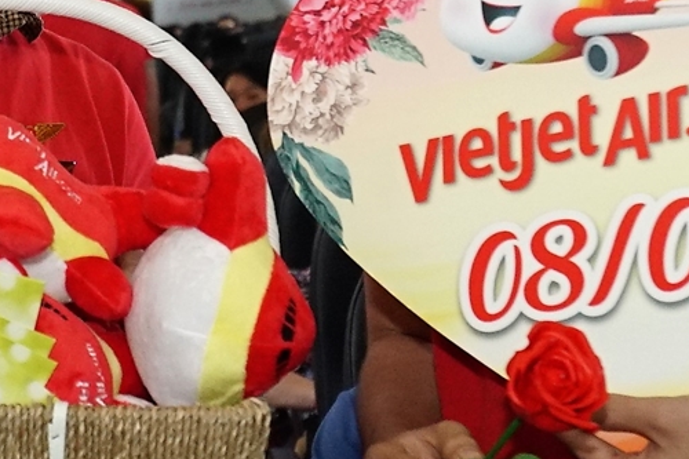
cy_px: 59
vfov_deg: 11.1
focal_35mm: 123
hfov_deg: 16.3
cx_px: -3
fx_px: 2353
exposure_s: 1/160
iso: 4000
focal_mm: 32
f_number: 4
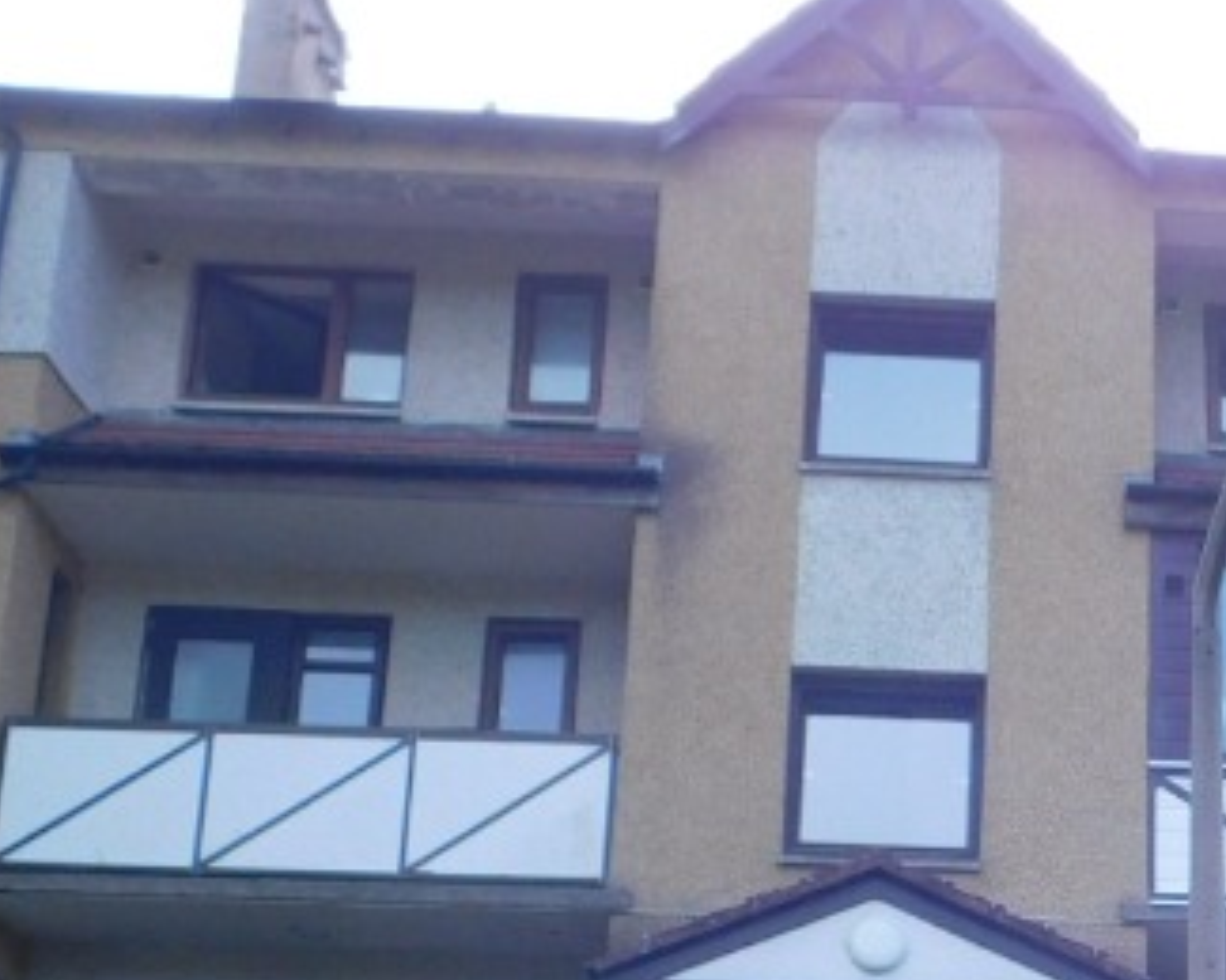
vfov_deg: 20.9
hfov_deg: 25.4
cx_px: 1245
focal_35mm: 71
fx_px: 2575
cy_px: 938
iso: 125
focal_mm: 4
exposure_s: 1/800
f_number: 3
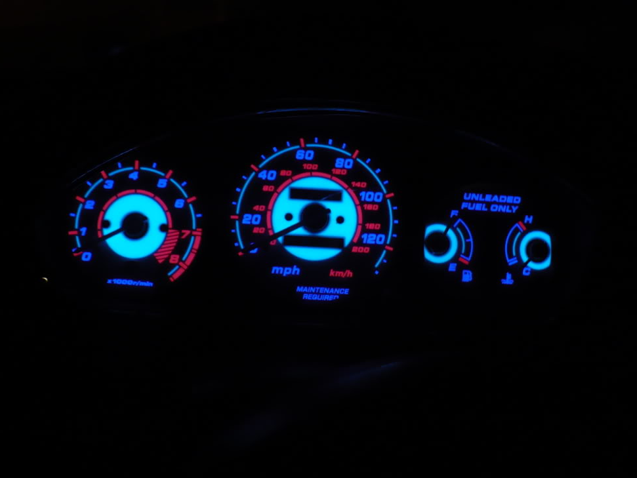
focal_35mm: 39
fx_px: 718
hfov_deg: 47.8
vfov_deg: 36.8
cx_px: 308
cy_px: 247
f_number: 2.8
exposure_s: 1/8
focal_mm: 6.1
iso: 200
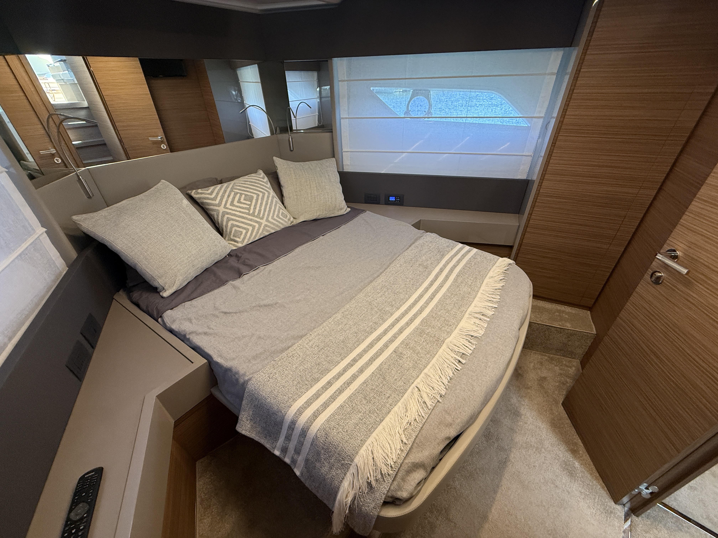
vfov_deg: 85.7
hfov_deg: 102.1
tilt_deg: -33.2
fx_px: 290
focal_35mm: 14
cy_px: 269
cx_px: 359
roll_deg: +1.7
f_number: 2.2
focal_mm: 2.22
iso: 200
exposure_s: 1/99
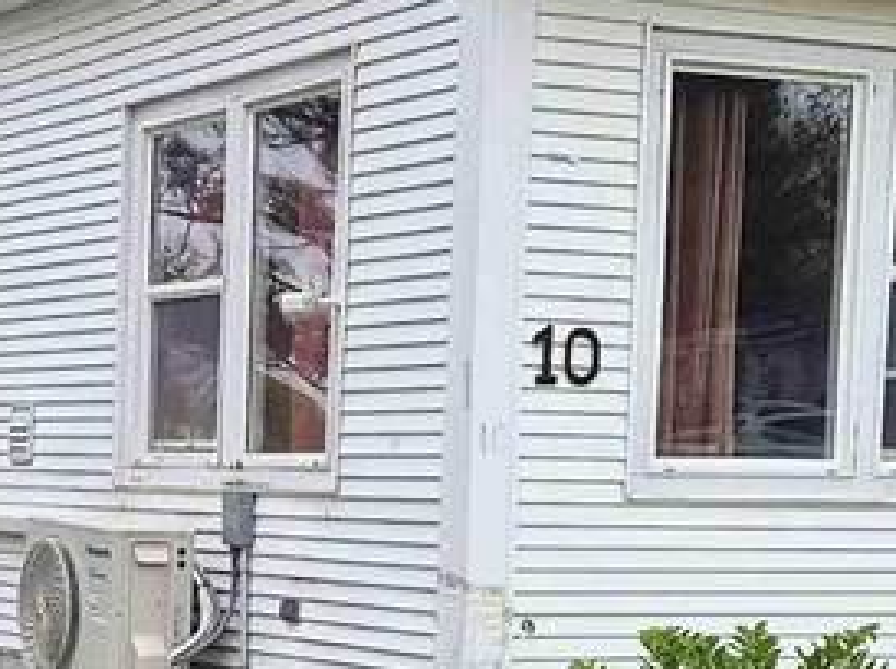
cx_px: 243
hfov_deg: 18.1
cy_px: 800
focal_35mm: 108
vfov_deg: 13.3
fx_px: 2792
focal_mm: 5.4
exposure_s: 1/3528
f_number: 1.8
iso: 80
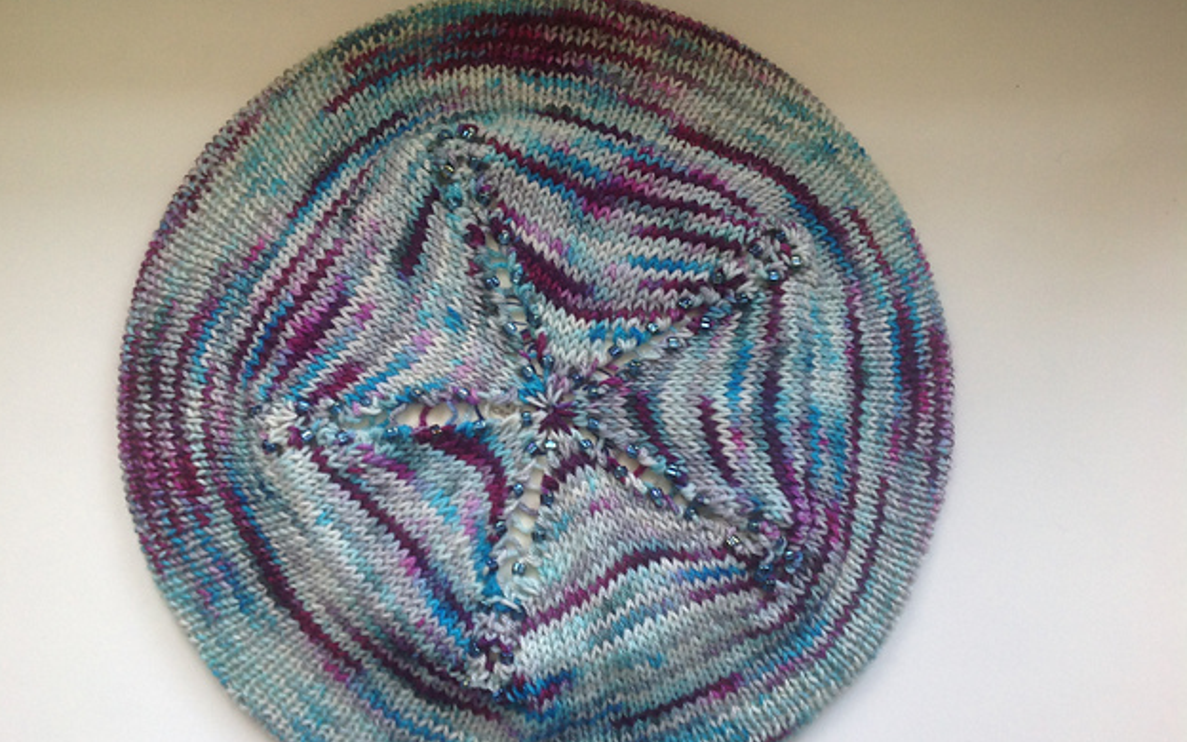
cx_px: 584
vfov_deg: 33.6
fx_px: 1229
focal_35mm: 38
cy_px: 396
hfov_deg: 51.5
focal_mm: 4.28
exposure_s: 1/15
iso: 64
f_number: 2.4
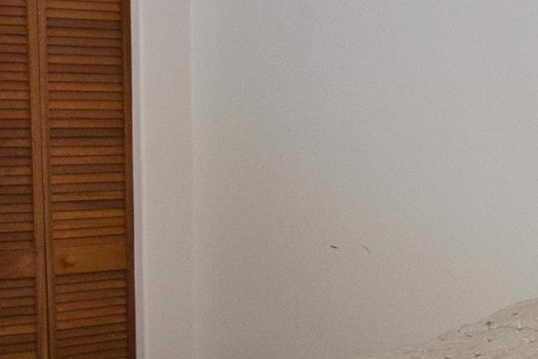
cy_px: 217
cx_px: 317
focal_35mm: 112
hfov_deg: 18.2
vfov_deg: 12.2
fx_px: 1674
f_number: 5.6
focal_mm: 24
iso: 800
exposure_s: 1/160
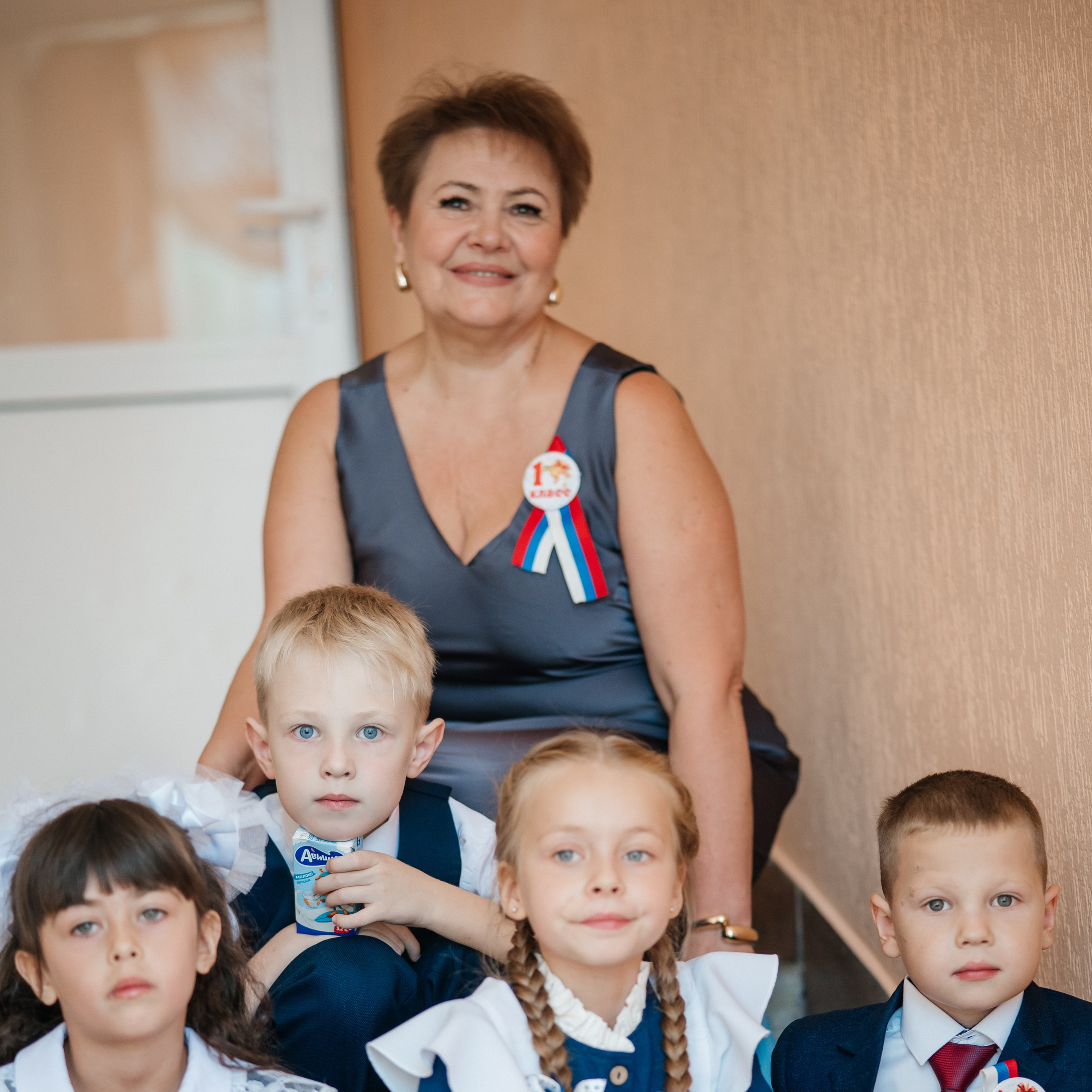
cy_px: 833
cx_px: 522
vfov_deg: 15.2
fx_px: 4069
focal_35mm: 114
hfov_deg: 15.3
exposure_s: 1/320
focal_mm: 85
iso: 400
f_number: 2
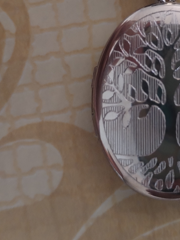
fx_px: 520
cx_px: 131
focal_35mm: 75
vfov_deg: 25.5
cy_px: 46
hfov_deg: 19.5
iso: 802
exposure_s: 1/24
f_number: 1.8
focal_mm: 4.75
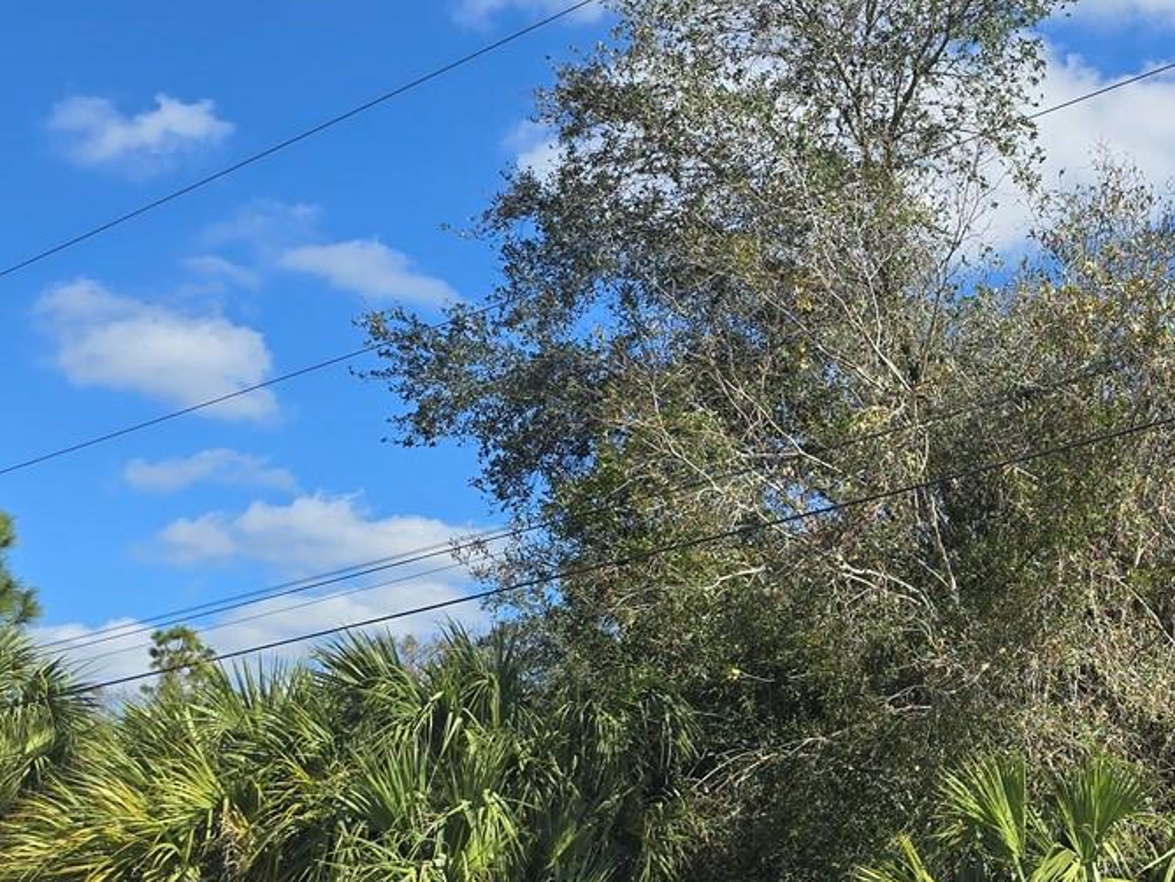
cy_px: 687
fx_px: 1867
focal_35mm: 55
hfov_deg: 32.6
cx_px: 1122
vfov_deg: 26.2
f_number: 1.7
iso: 12
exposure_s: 1/648
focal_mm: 6.3
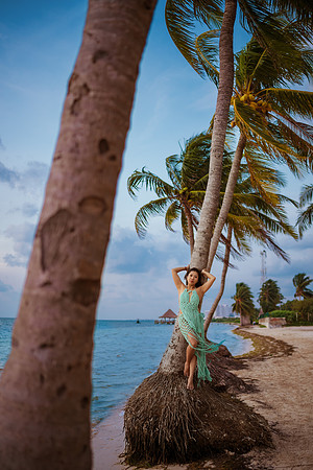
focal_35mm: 35
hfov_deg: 37.9
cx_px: 156
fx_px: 456
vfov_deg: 54.4
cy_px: 235
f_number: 1.8
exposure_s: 1/100
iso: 200
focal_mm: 35
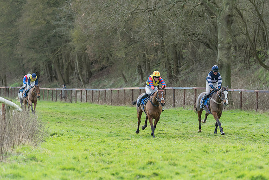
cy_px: 96
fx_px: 1658
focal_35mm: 222
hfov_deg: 9.3
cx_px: 181
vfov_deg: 6.2
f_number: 2.8
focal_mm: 134
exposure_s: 1/1000
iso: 800
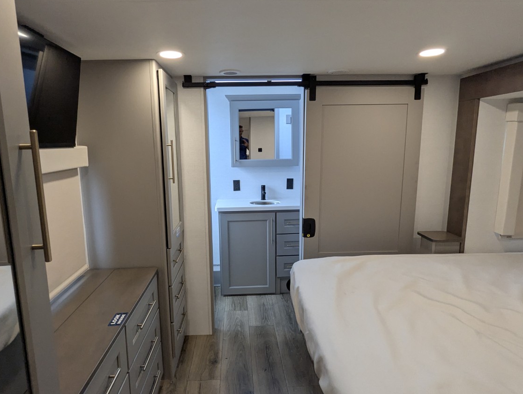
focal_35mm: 20
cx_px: 247
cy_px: 191
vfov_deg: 66.1
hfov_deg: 81.6
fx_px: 303
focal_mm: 2.35
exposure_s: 1/162
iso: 256
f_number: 2.2
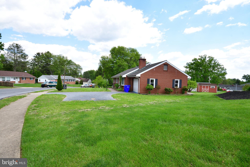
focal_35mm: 15
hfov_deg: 100.4
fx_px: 104
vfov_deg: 77.3
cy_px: 84
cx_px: 125
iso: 400
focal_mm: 10
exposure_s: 1/250
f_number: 10
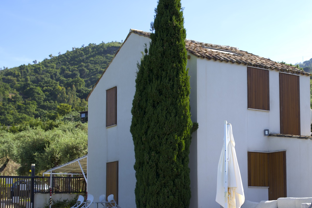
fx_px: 563
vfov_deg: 20.8
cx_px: 233
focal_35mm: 65
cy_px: 155
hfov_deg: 30.5
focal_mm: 41
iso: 100
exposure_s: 1/400
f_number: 5
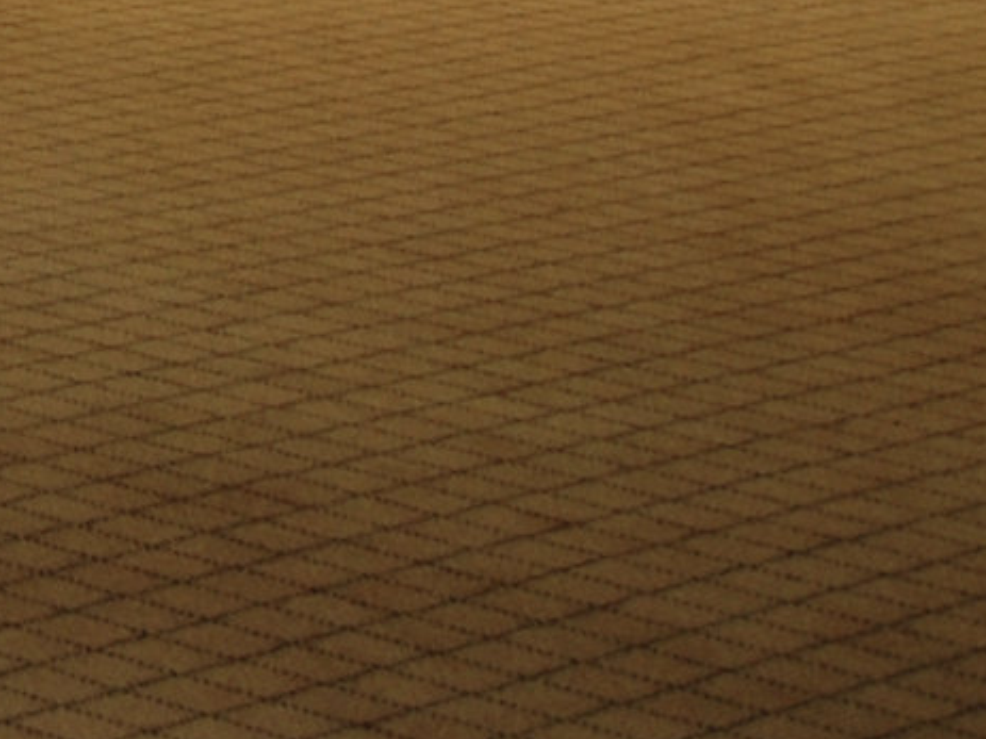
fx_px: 4129
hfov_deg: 9.7
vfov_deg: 9.3
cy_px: -978
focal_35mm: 145
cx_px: -2174
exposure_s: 1/2.5
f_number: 4
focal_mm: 12
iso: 100
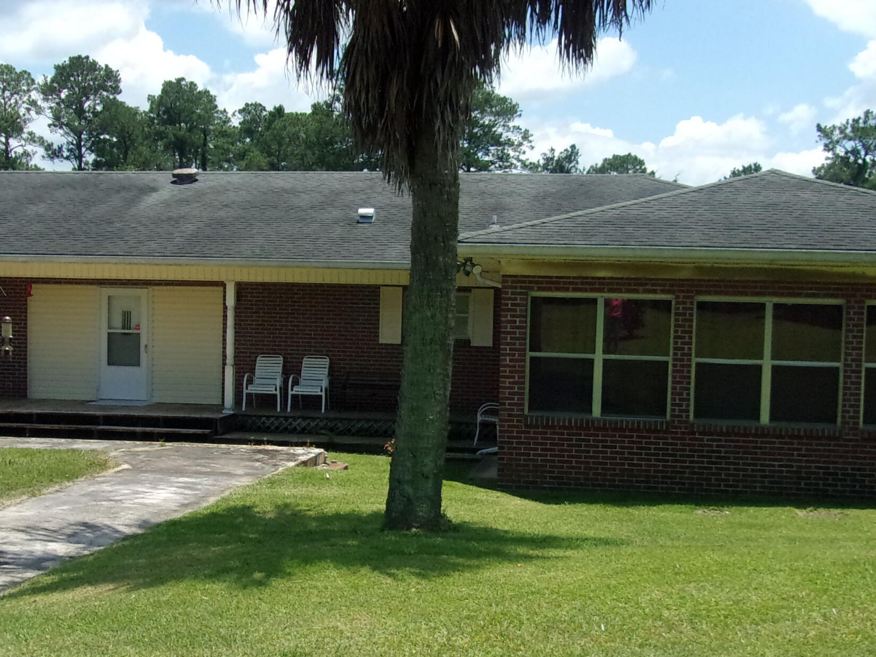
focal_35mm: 49
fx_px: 1240
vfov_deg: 29.6
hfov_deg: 38.9
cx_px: 461
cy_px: 374
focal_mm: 4.9
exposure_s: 1/240
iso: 200
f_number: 10.4
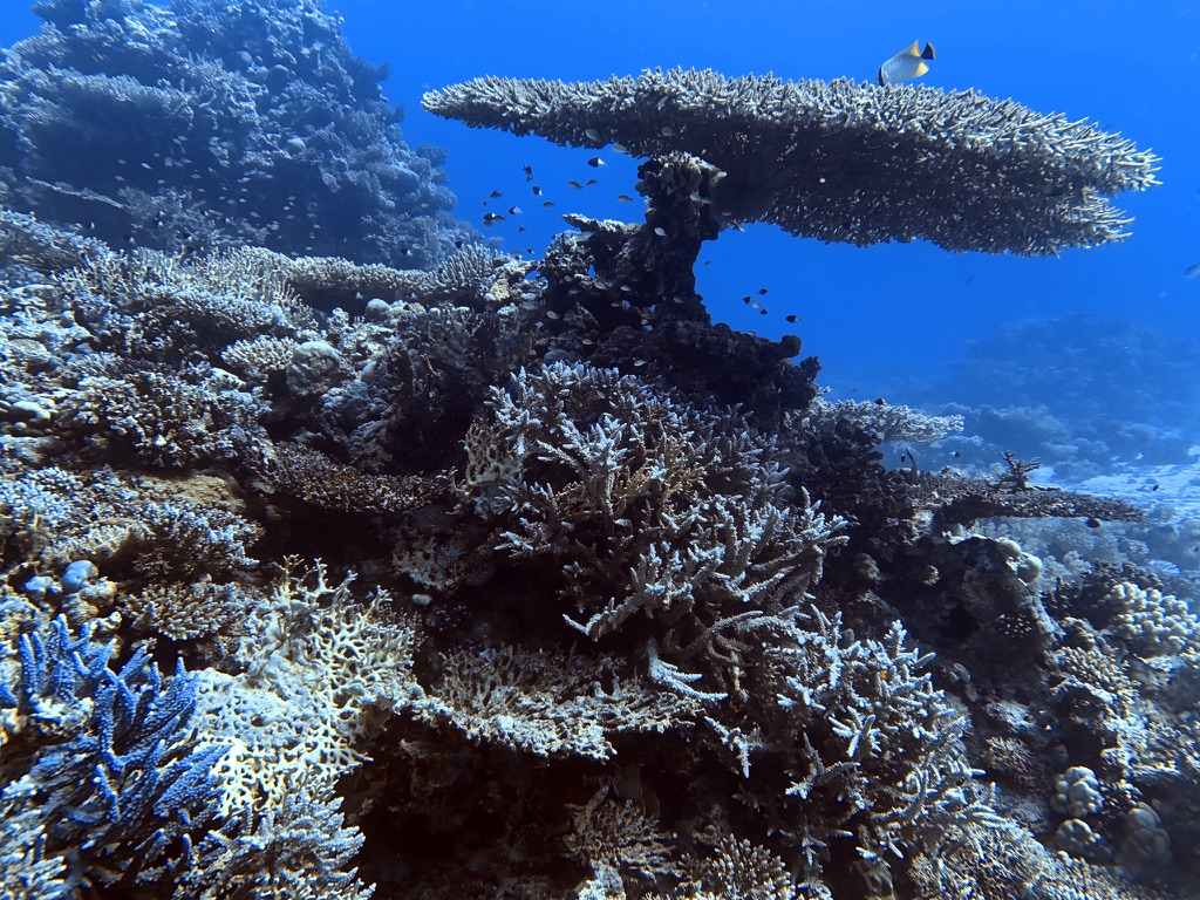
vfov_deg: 53.1
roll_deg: +4.7
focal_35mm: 26
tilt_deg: -0.2
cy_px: 450
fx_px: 901
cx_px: 600
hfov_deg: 67.3
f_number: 1.8
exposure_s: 1/122
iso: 25
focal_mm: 4.25
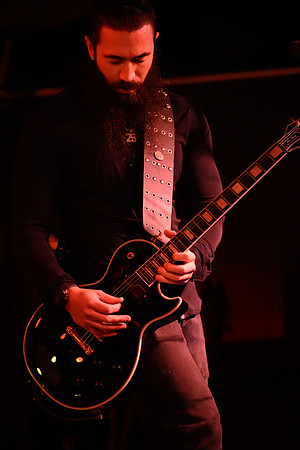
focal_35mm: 200
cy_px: 225
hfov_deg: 6.9
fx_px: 2500
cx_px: 150
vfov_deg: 10.3
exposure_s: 1/250
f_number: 2.8
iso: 6400
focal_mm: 200
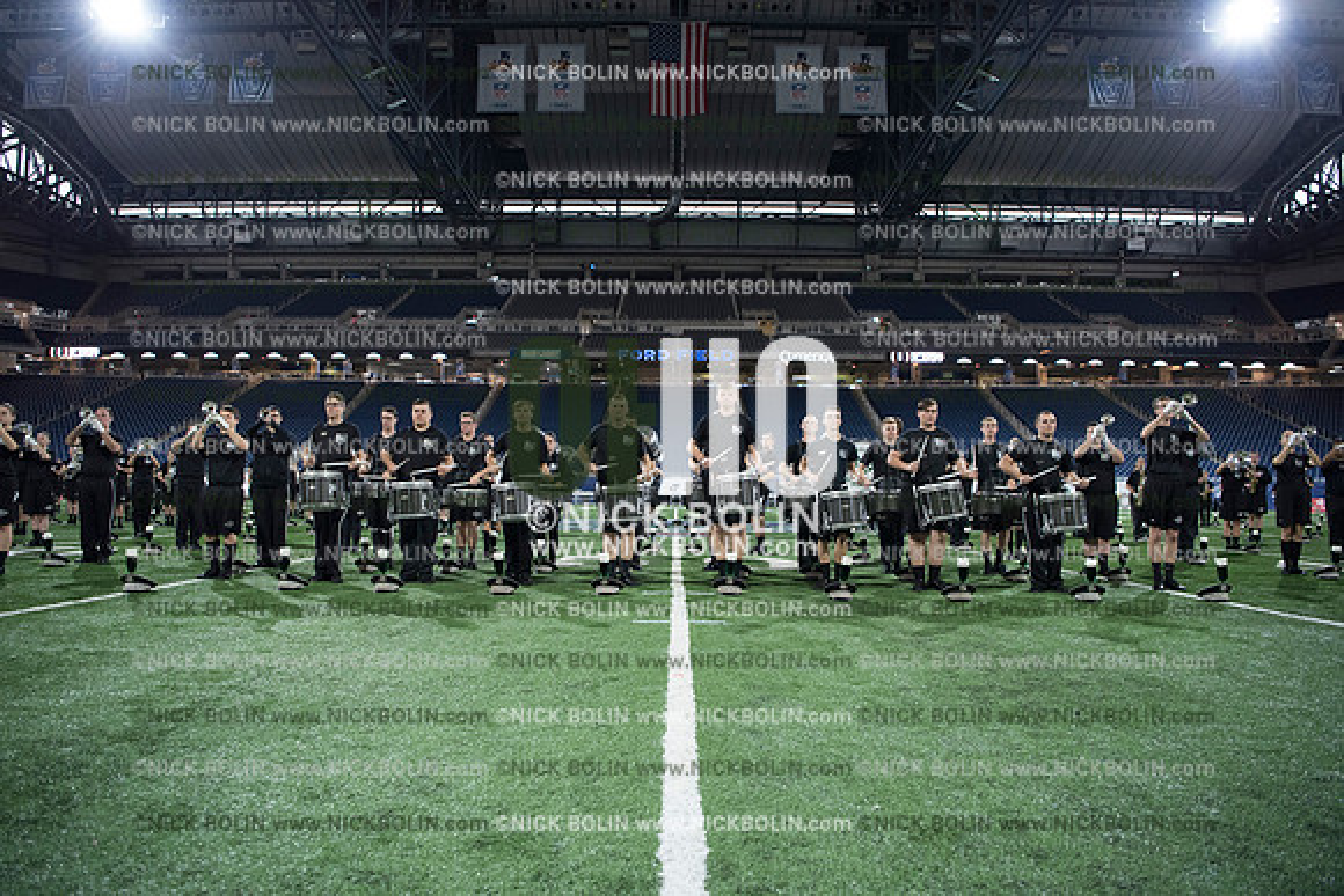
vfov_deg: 53.2
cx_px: 672
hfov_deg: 73.7
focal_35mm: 24
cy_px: 448
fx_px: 896
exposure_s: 1/200
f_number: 3.2
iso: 2800
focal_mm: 24
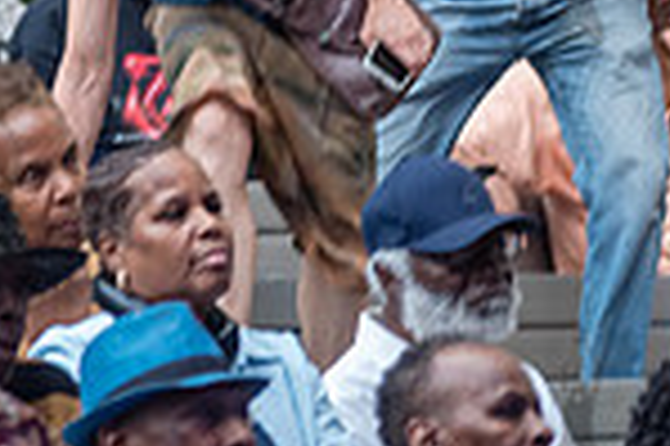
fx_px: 11210
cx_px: 576
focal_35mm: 603
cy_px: -34
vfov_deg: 2.3
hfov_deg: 3.4
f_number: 4
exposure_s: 1/160
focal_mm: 155
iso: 1600
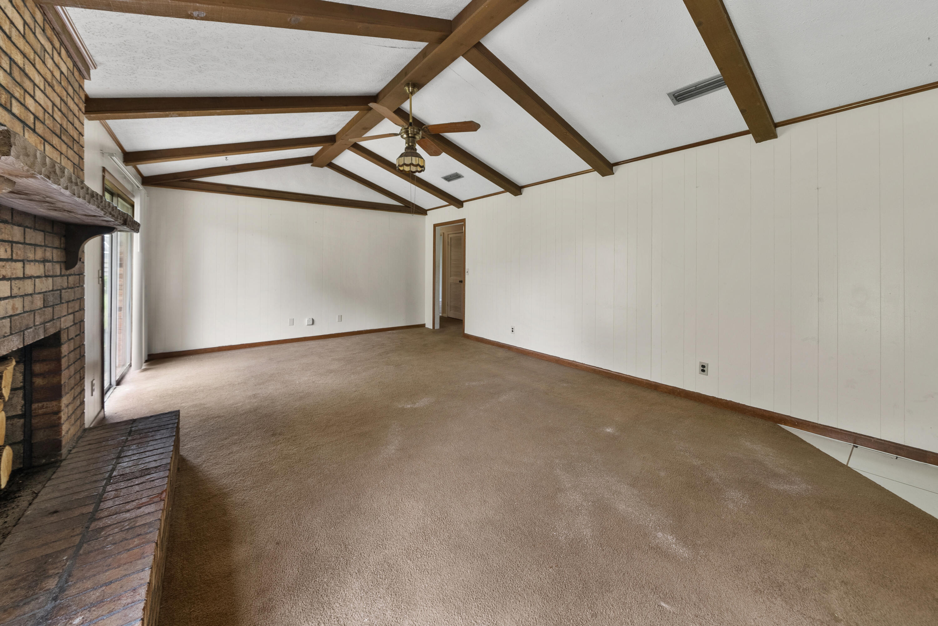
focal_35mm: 12
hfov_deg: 112.6
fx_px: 313
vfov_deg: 90.1
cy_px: 313
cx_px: 469
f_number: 7.1
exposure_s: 1/4
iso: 250
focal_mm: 12
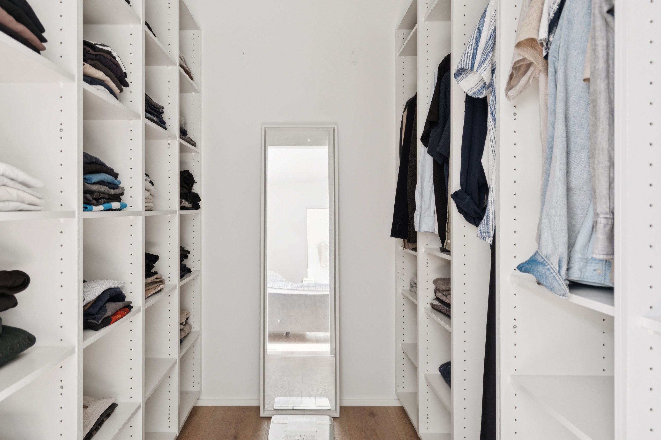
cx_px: 299
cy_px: 217
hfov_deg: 67.2
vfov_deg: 47.9
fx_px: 496
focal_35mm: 27
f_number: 5
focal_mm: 23
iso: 400
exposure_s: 1/50
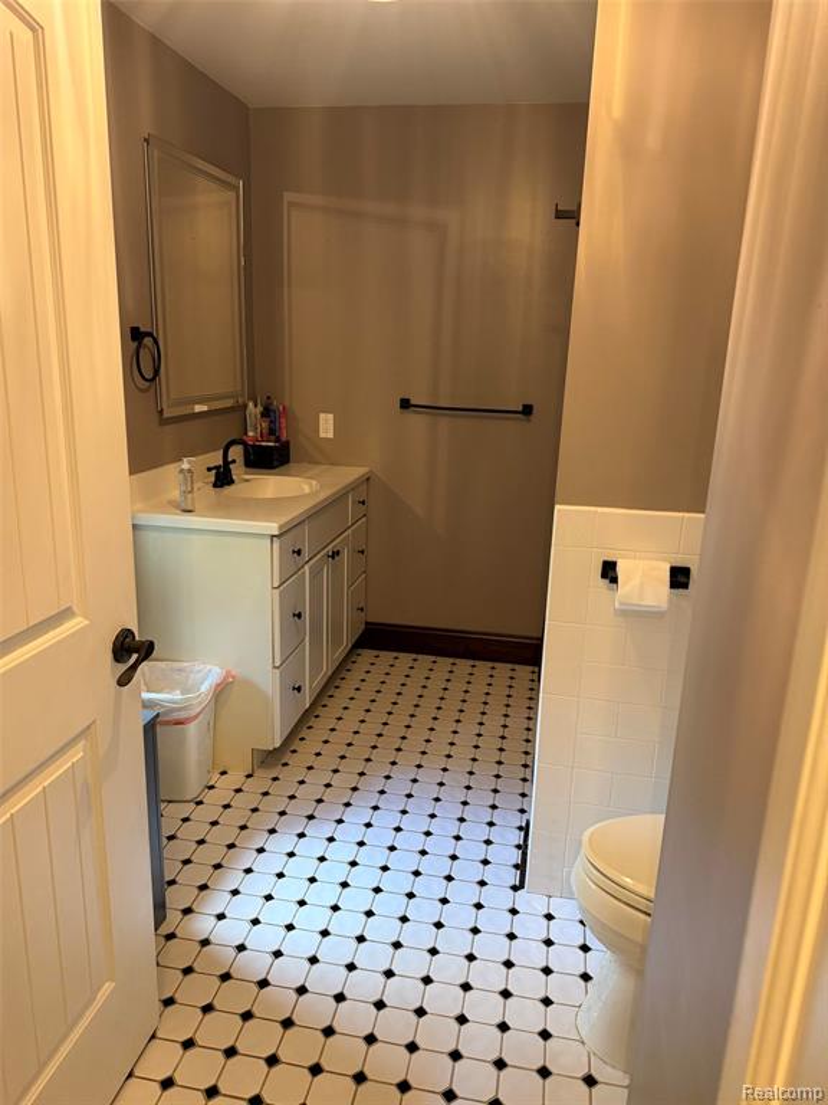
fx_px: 765
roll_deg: -2.8
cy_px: 552
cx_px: 414
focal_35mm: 24
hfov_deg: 56.8
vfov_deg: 71.6
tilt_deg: -16.5
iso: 320
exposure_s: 1/60
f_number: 1.78
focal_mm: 6.76
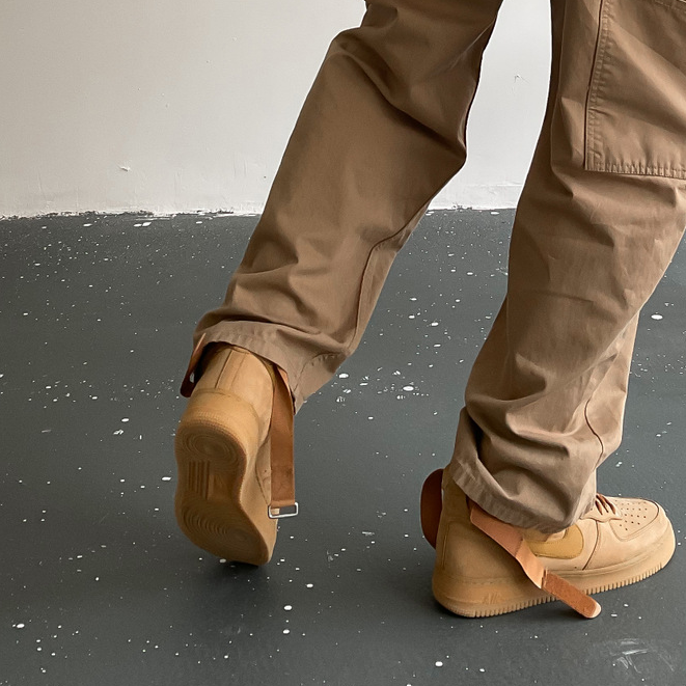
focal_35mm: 62
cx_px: 422
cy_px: -122
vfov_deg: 25.1
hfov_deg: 27.6
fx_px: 1390
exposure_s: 1/120
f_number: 1.8
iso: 40
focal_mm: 3
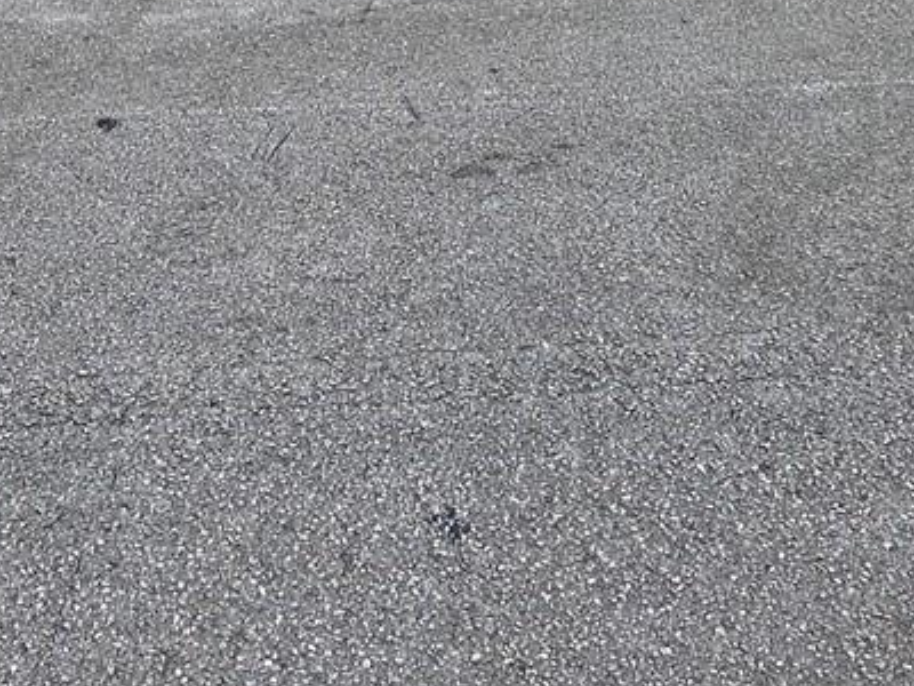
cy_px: -528
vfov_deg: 20.4
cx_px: 224
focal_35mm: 52
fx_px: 1373
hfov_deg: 35.9
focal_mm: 2.2
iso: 40
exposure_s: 1/2775
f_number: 1.9
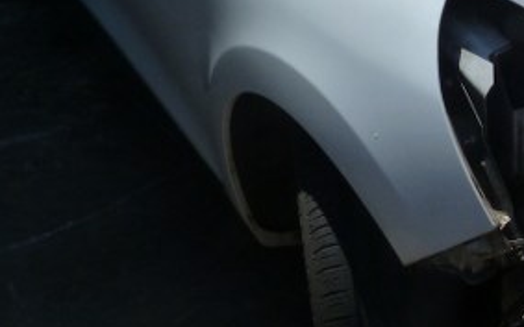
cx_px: 576
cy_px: -13
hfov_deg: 25.5
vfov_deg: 16.9
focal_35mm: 75
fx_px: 1071
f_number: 5.6
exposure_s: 1/640
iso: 125
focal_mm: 4.5
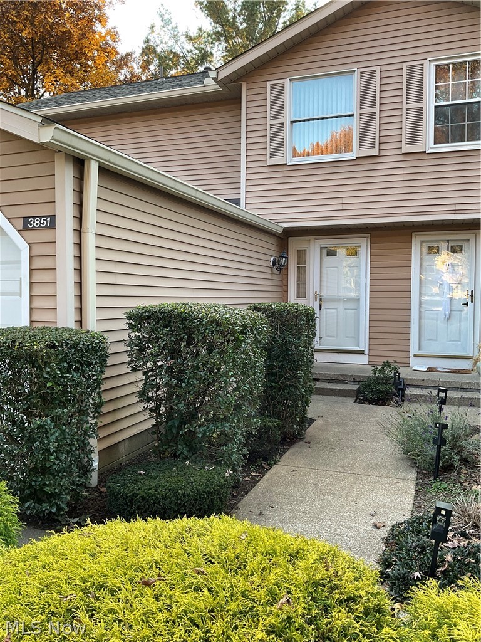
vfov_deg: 61.7
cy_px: 321
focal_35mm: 29
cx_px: 240
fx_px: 537
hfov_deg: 48.2
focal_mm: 3
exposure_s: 1/120
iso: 32
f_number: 1.8
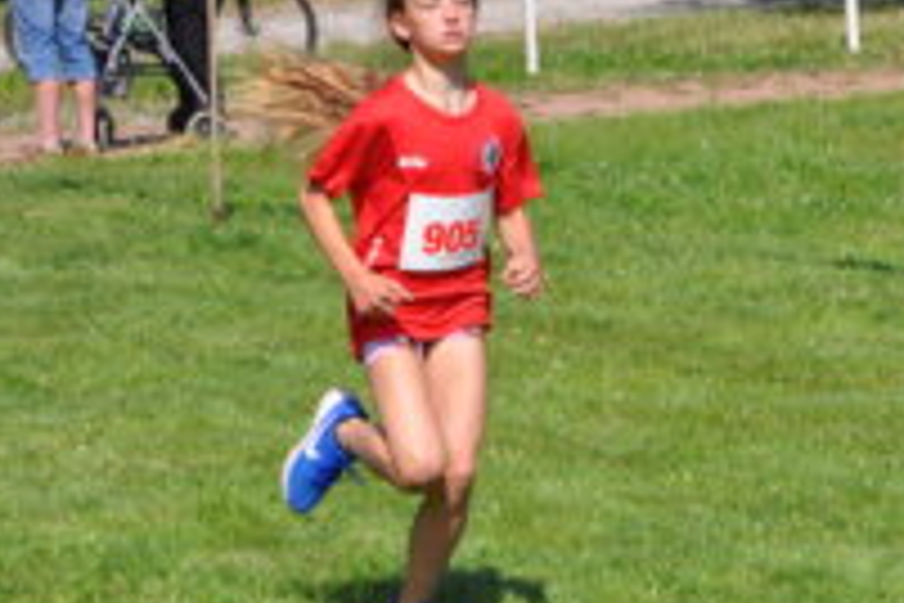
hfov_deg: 8.0
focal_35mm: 257
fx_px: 6453
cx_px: 738
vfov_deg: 5.3
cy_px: 256
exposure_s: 1/400
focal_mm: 86
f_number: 10
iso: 200
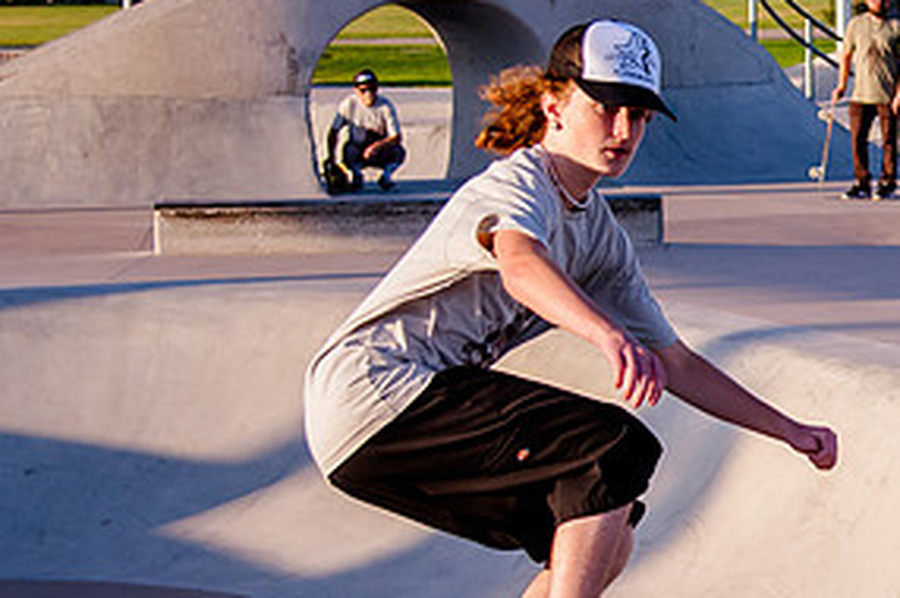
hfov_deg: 15.4
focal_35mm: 129
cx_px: 1047
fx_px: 3221
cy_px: 336
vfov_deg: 10.6
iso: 1000
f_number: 4
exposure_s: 1/3200
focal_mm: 38
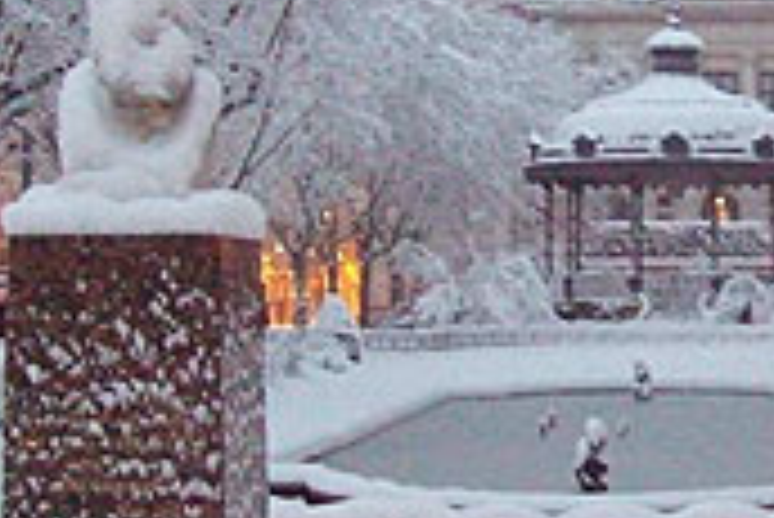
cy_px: 185
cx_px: 684
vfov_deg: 14.0
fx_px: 2109
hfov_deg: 20.4
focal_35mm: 98
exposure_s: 1/31.9
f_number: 2.7
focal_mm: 6
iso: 800
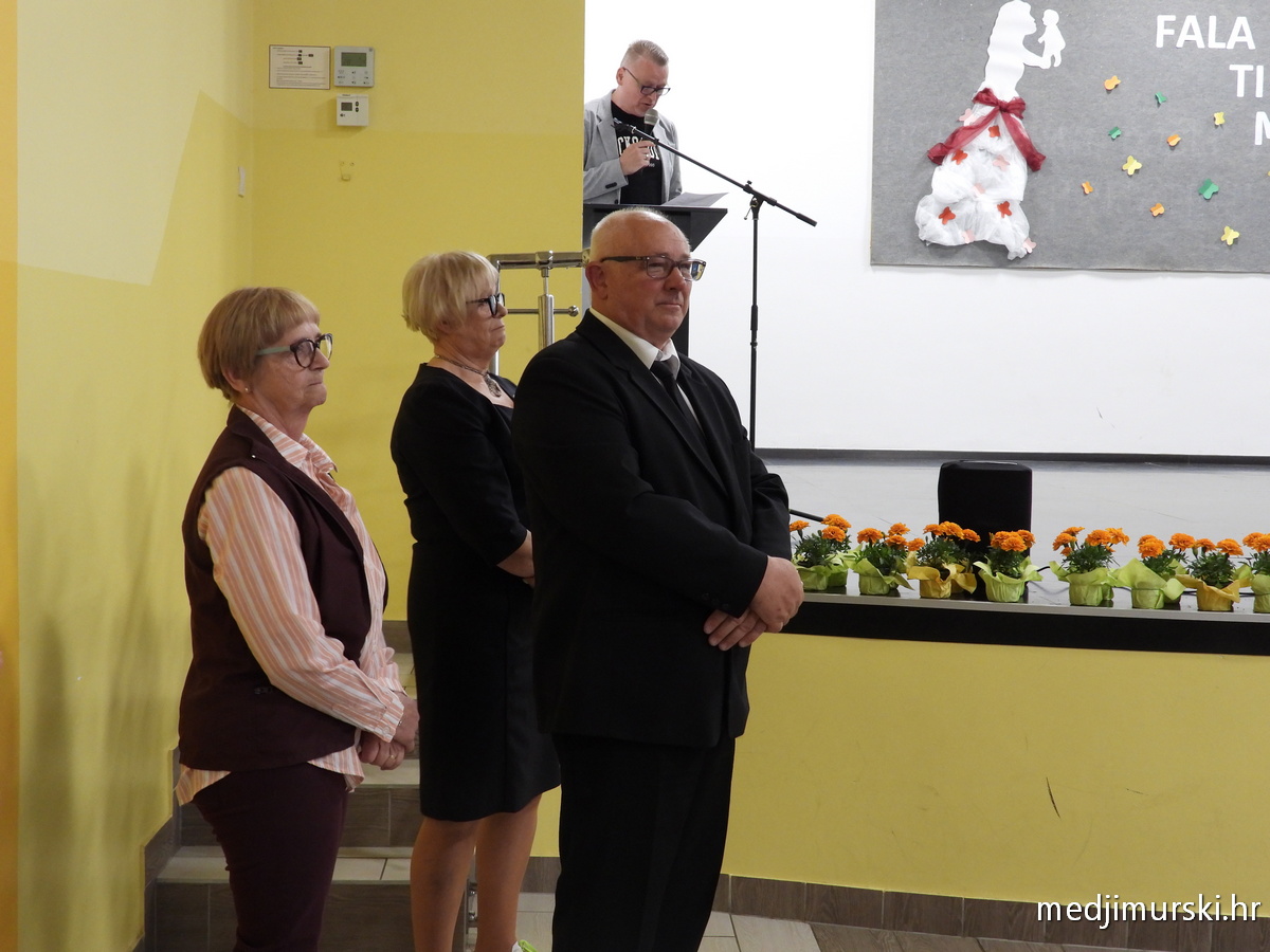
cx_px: 635
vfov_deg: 29.1
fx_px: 1834
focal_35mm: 50
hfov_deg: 38.2
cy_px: 476
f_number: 3.2
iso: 400
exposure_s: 1/20
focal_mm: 9
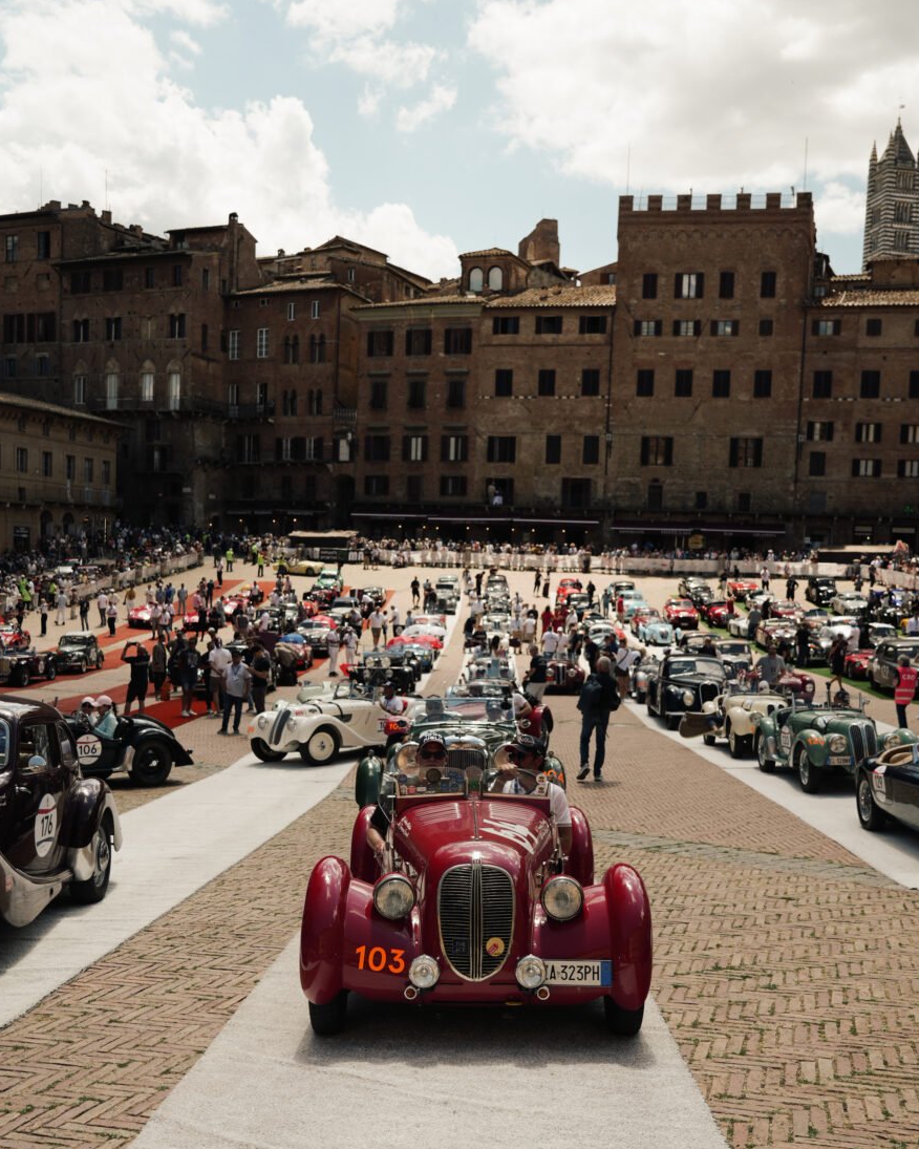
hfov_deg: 41.1
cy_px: 681
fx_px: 1224
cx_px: 477
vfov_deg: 50.0
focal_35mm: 36
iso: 100
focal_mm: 30
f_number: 4
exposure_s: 1/500
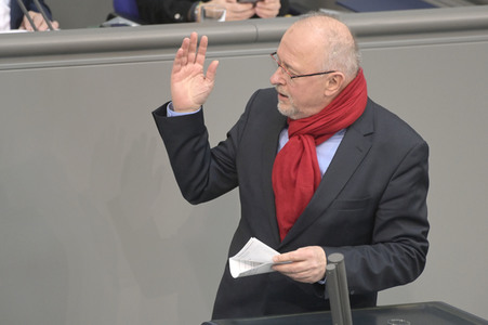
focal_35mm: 460
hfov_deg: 4.5
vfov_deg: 3.0
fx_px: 6231
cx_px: 244
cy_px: 162
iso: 10000
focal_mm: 460
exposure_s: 1/400
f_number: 5.6
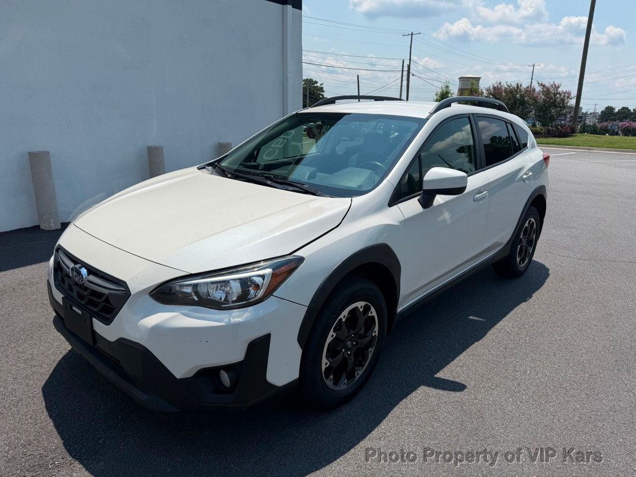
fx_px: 441
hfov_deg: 71.6
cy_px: 238
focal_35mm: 24
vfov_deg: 56.8
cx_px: 318
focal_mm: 6.76
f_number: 1.78
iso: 80
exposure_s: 1/8130
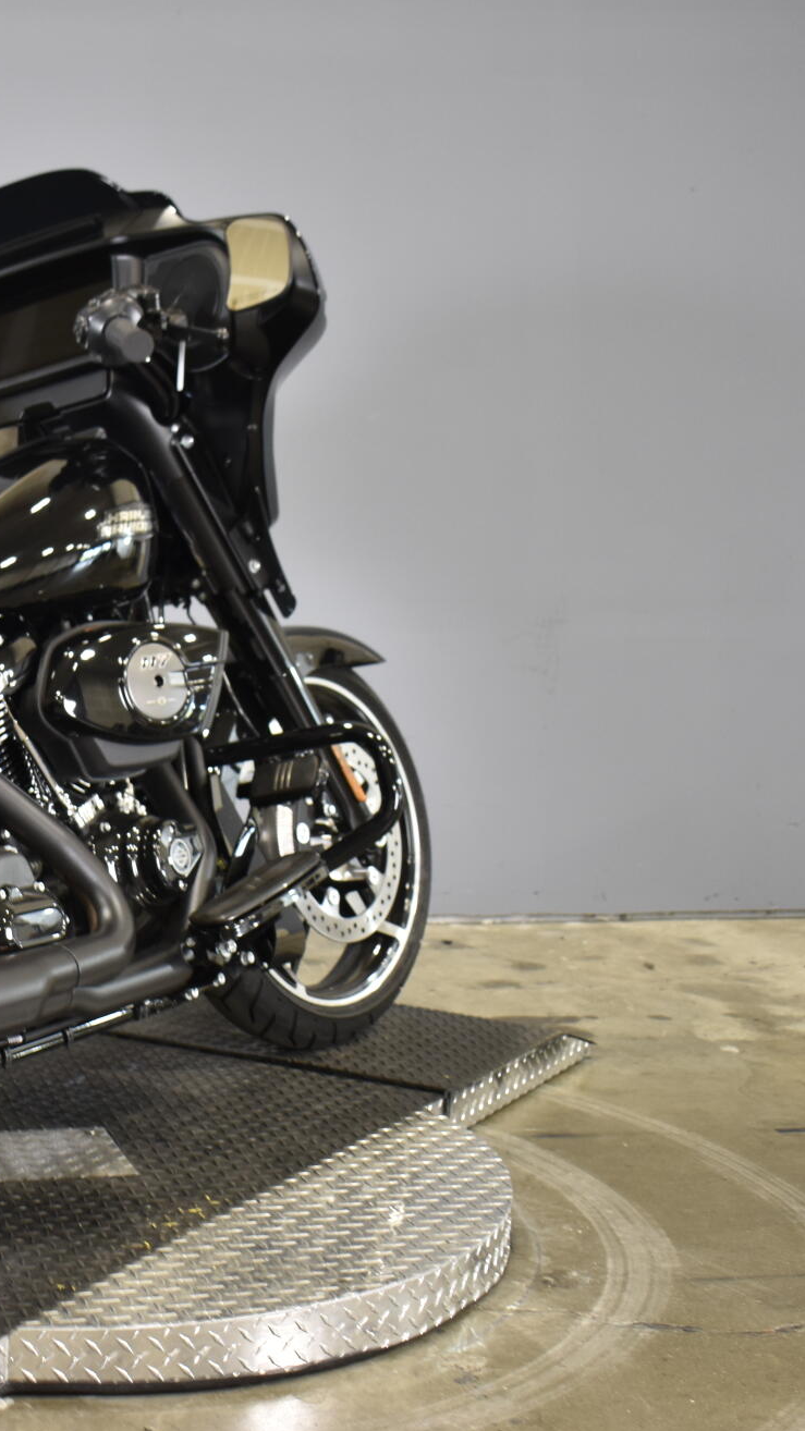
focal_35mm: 60
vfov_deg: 35.0
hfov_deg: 19.0
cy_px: 715
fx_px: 2269
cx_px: -160
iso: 400
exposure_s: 1/15
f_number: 4
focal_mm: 25
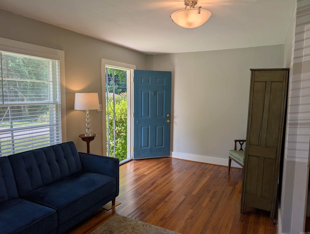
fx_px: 215
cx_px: 155
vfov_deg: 56.9
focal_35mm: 24
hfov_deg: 71.5
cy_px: 117
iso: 21
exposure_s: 1/1357
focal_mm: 6.9
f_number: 1.68
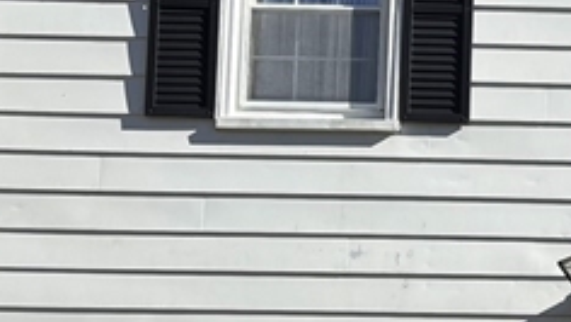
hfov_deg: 15.7
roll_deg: -1.2
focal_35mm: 123
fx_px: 1863
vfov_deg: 9.7
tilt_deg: +6.2
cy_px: 404
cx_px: 912
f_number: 1.6
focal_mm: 5.96
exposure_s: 1/3106
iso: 50
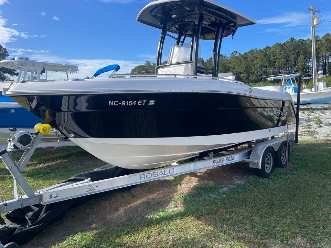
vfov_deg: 54.9
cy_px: 124
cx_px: 166
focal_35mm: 25
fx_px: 239
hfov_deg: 69.4
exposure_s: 1/1883
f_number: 1.6
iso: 32
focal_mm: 5.1
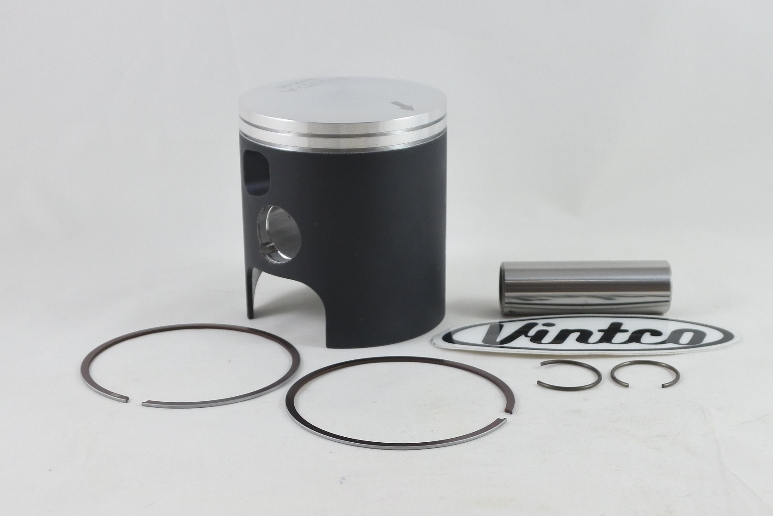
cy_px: 249
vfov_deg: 32.6
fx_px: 880
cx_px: 383
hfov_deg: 47.4
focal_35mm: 41
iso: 400
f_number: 4.2
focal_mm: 14.7
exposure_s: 1/125
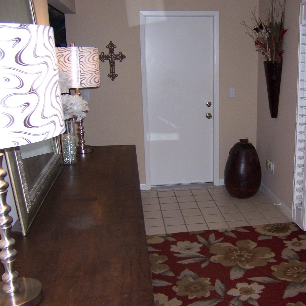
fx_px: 390
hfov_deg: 42.5
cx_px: 193
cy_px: 153
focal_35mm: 39
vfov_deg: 42.8
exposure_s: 1/60
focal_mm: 5.5
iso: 140
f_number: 2.8
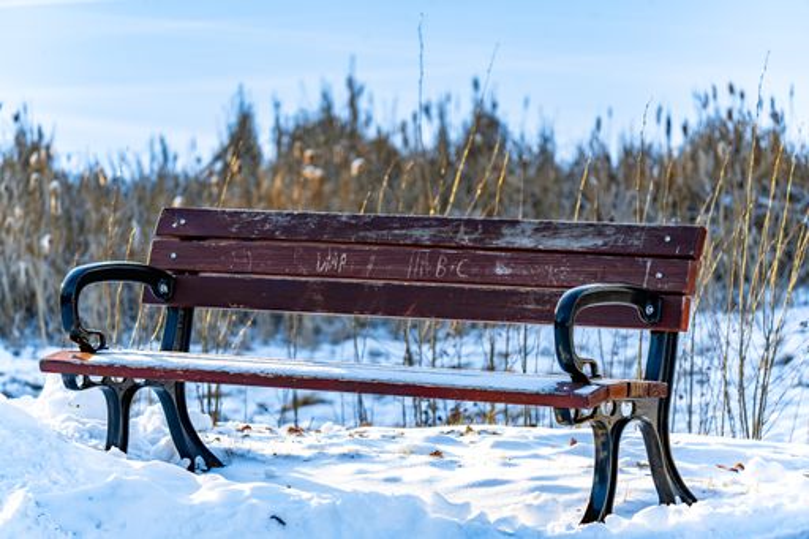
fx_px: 3370
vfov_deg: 9.1
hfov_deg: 13.7
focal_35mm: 150
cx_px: 404
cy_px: 270
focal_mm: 150
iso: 200
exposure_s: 1/160
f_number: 5
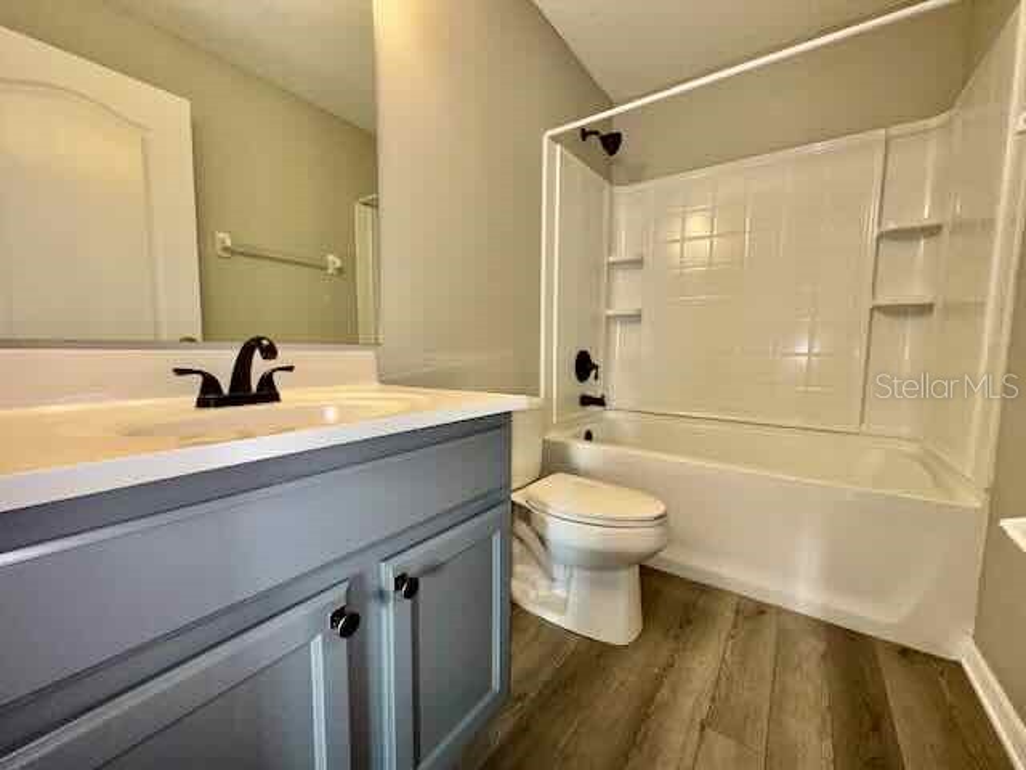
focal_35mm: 14
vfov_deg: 85.7
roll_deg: -0.4
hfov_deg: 102.1
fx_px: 415
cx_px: 513
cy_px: 385
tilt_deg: -5.8
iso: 125
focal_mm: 2.22
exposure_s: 1/120
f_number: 2.2
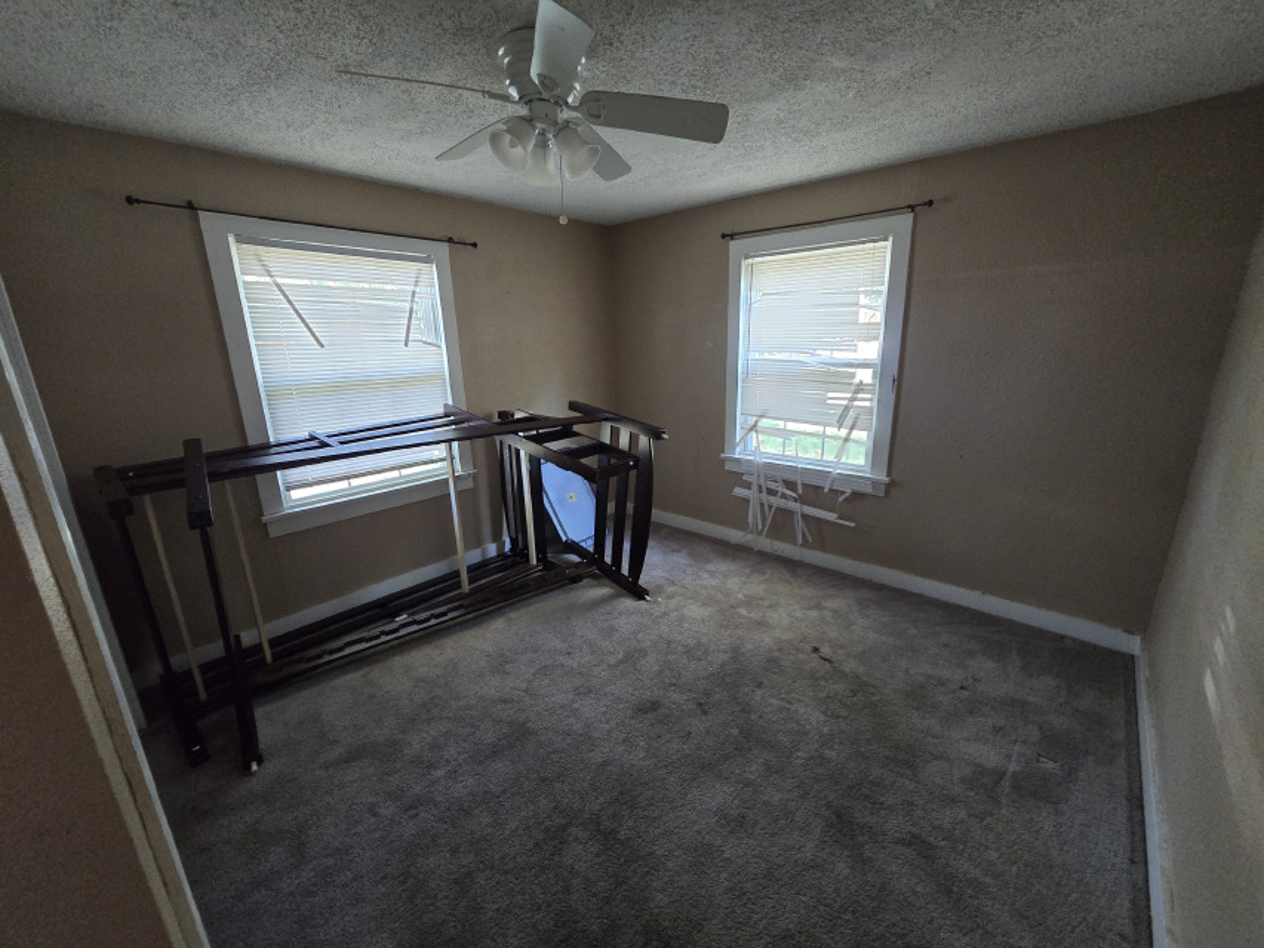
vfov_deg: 89.9
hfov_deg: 106.2
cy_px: 474
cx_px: 632
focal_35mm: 13
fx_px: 475
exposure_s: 1/60
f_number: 2.2
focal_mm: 2.2
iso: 640
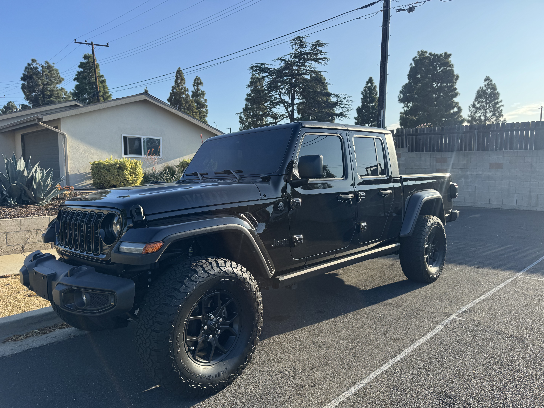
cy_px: 204
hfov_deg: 71.6
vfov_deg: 56.8
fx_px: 377
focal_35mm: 24
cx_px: 272
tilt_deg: -6.3
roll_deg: +0.4
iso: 80
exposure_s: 1/2041
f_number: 1.78
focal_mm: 6.76
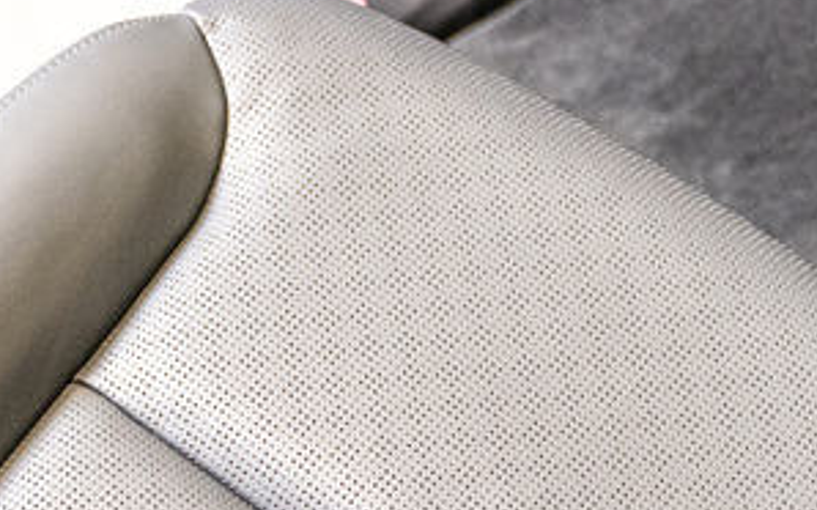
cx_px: 295
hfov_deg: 21.2
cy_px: 672
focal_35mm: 98
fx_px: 2181
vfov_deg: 12.9
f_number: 2.8
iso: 1600
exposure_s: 1/125
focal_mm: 28
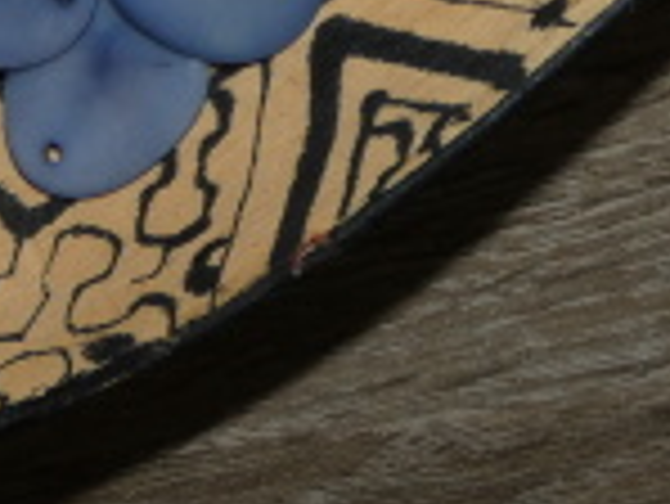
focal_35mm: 107
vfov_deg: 12.9
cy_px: -306
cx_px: 182
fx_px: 2073
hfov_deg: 18.3
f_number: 3.3
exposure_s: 1/60
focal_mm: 5.3
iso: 100
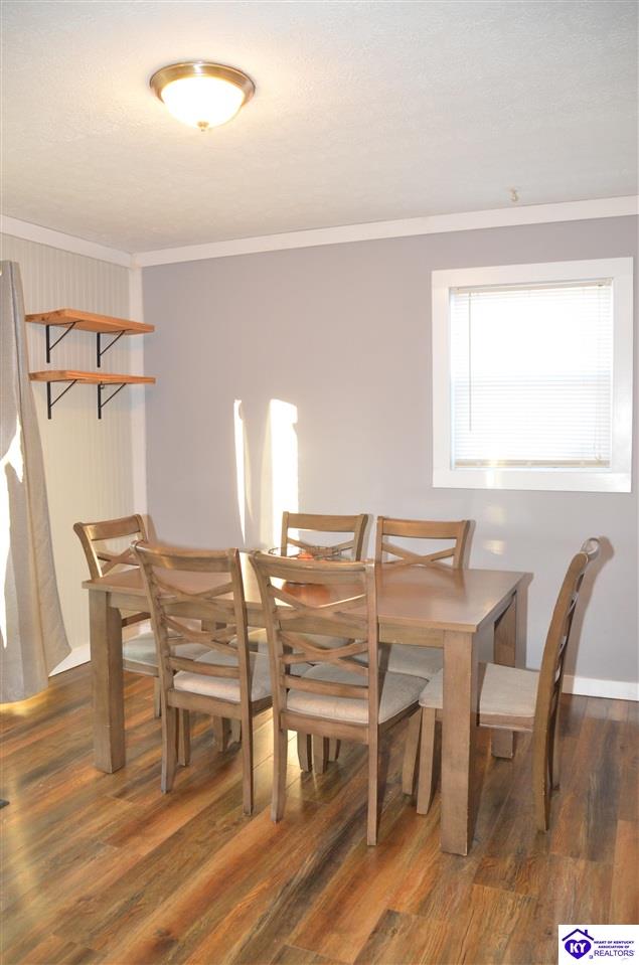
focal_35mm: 27
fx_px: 722
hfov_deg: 47.7
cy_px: 482
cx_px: 320
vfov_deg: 67.5
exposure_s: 1/60
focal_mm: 18
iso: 720
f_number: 4
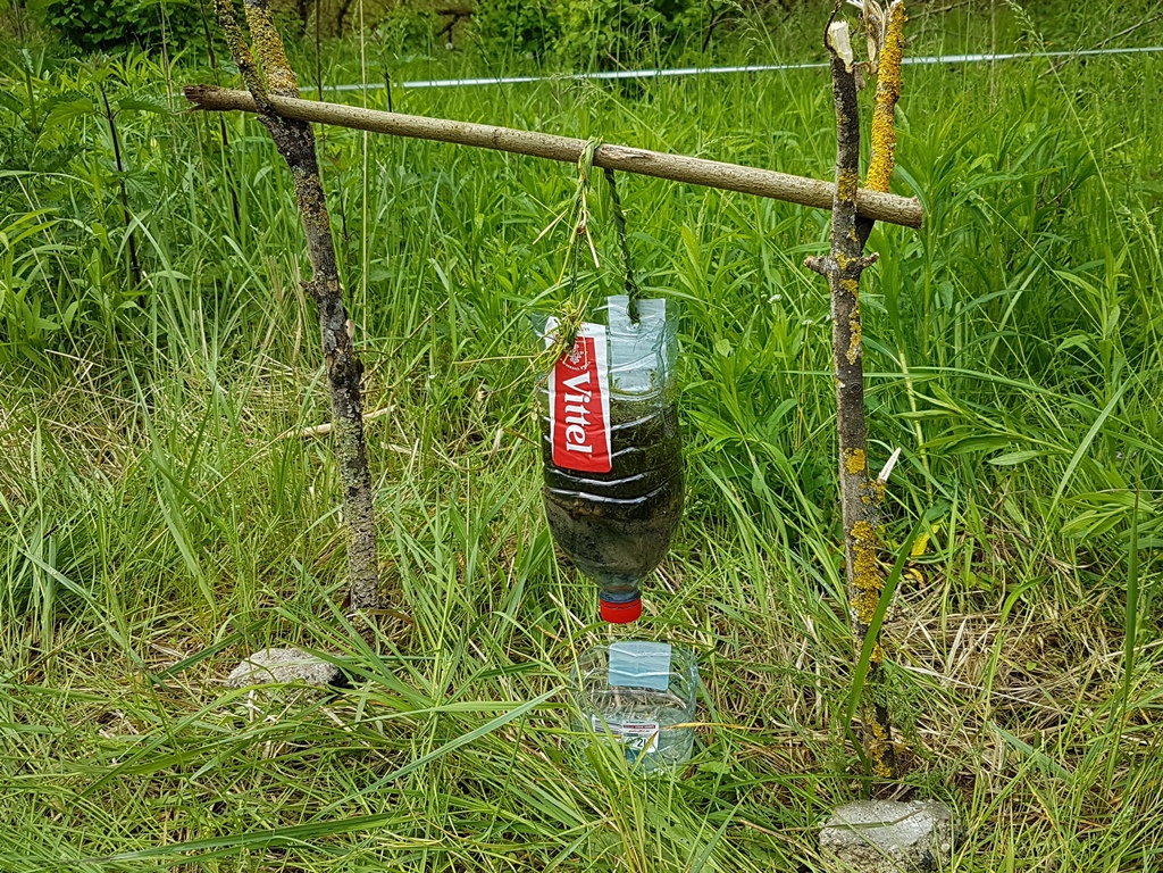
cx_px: 582
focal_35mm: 26
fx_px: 874
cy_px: 436
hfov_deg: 67.3
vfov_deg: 53.1
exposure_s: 1/606
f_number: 1.7
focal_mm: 4.2
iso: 40
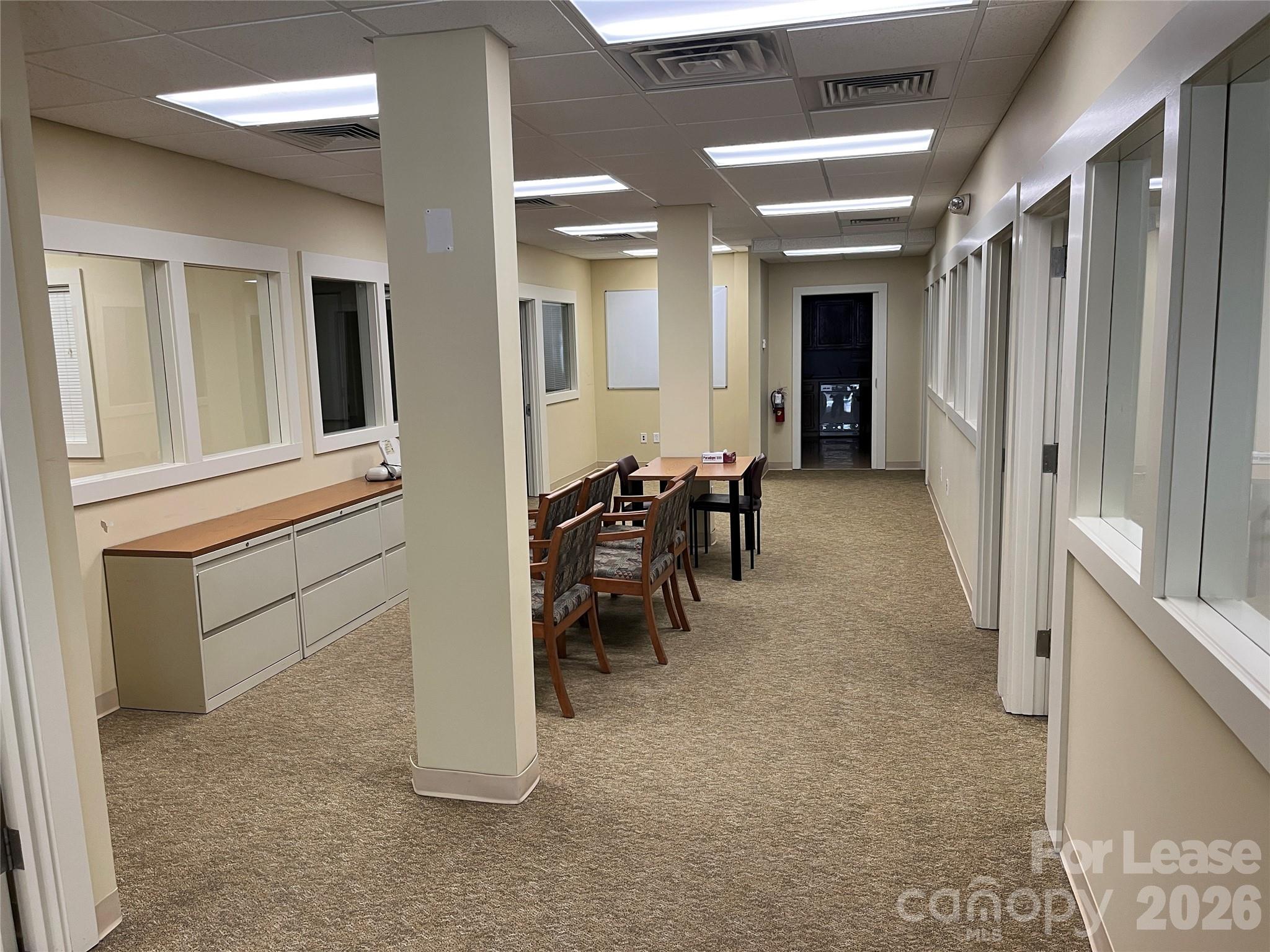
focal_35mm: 26
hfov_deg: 67.3
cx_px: 635
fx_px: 954
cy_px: 476
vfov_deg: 53.1
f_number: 1.6
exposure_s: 1/60
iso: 80
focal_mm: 5.1
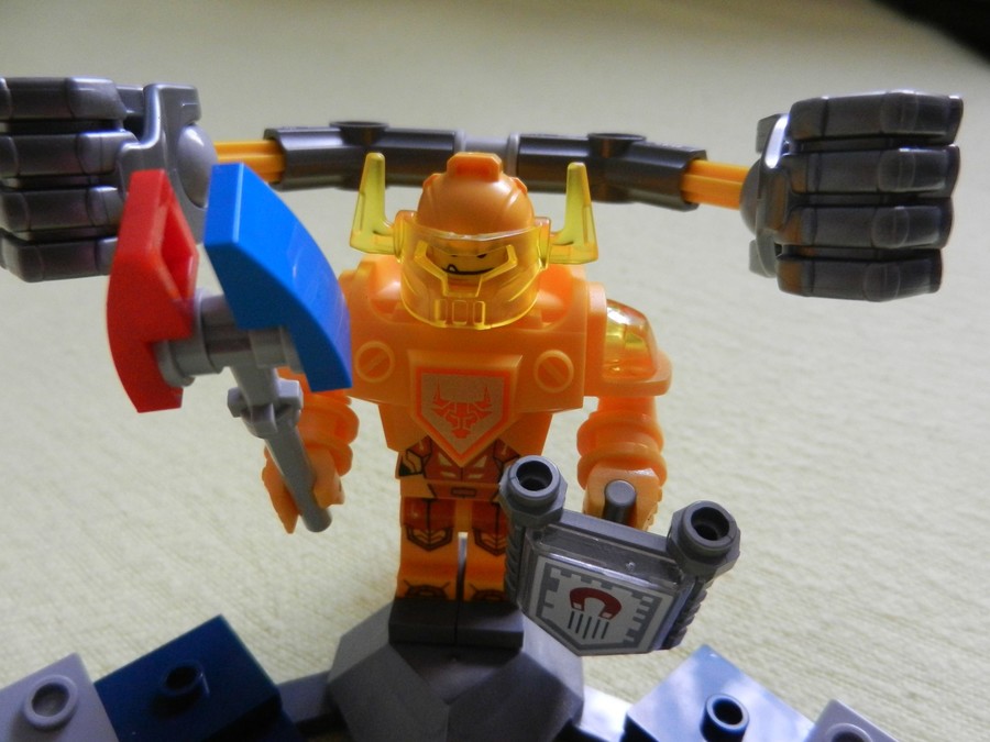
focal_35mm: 25
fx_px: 715
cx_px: 495
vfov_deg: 54.9
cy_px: 371
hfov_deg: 69.4
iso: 640
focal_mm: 4.5
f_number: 3.5
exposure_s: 1/40
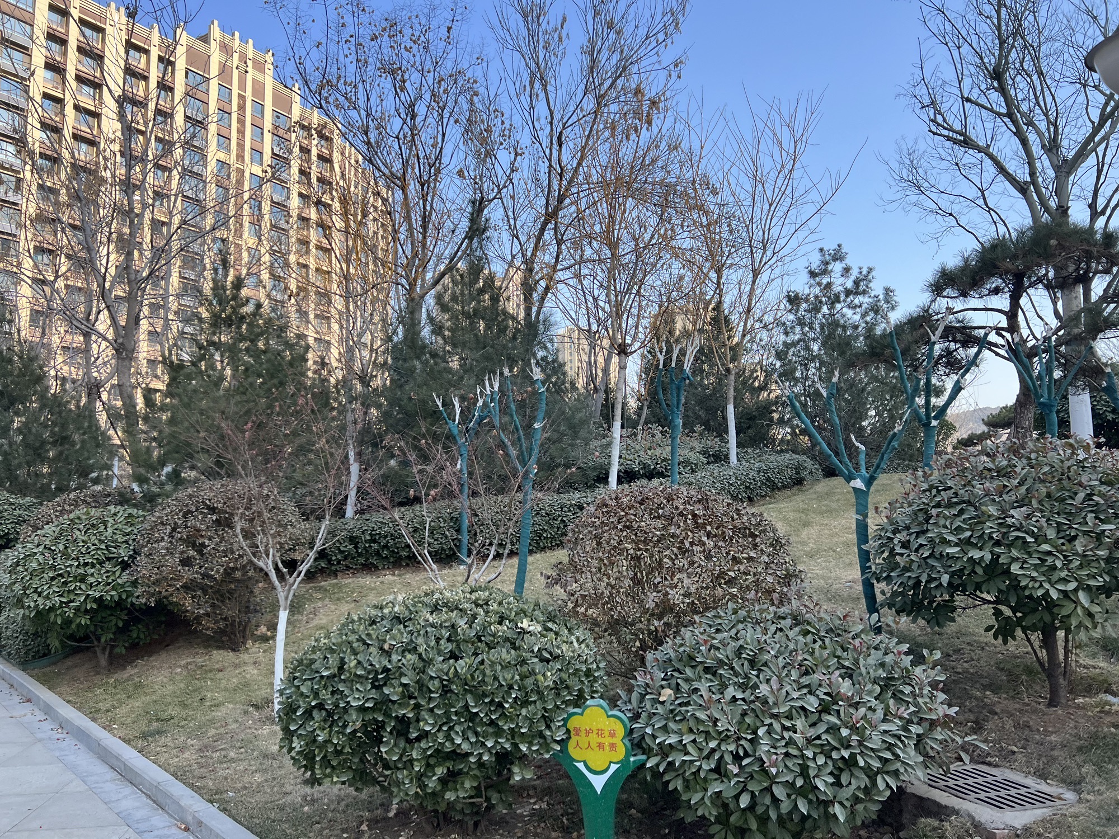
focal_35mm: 26
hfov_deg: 67.3
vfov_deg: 53.1
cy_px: 420
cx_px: 560
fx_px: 840
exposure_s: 1/1183
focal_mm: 5.7
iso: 50
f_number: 1.5
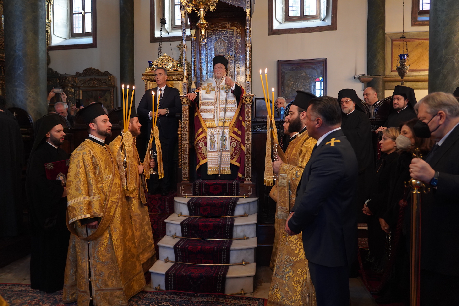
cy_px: 153
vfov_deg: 49.6
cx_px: 230
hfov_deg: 69.4
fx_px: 331
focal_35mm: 26
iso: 2500
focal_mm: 26
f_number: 4
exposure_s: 1/60
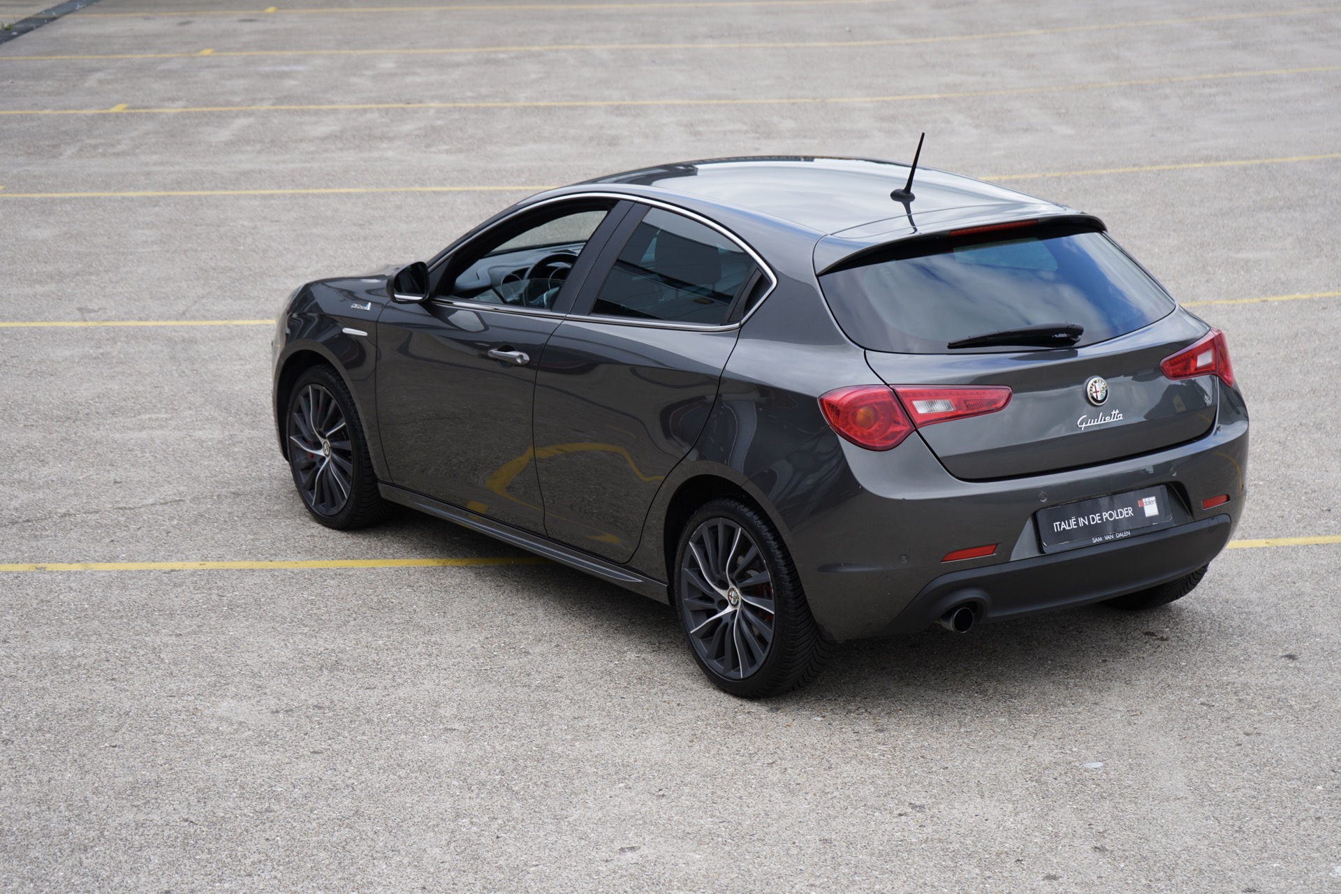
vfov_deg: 19.5
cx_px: 670
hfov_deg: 28.8
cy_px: 447
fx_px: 2607
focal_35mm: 70
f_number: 5.6
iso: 160
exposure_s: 1/160
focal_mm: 70
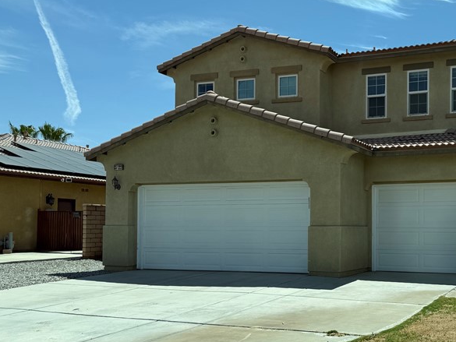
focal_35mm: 42
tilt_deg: +4.2
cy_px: 208
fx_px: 553
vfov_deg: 34.2
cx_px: 382
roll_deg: -0.2
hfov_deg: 42.2
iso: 80
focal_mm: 6.76
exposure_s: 1/4975
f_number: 1.78
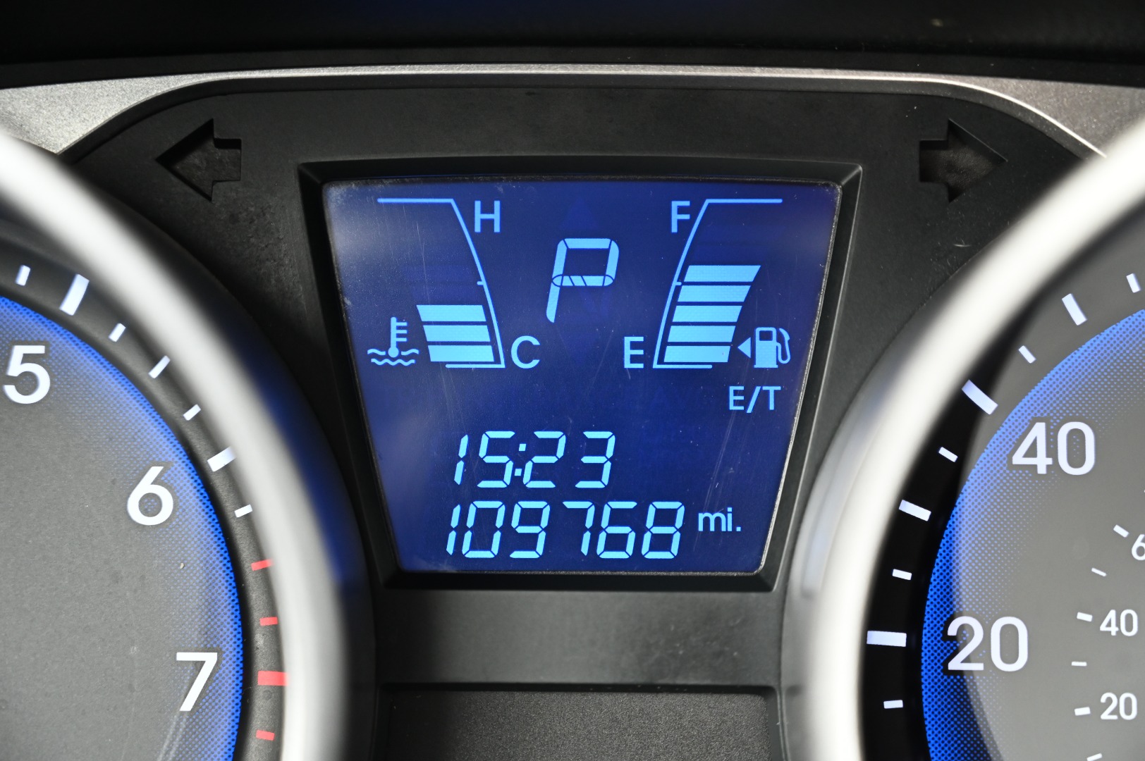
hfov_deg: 28.9
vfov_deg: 19.4
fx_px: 2225
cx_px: 572
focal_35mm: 70
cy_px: 380
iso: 1800
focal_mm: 70
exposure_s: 1/125
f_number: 4
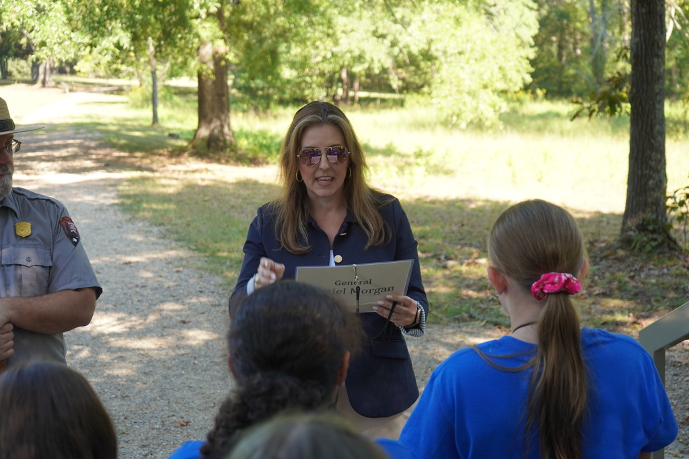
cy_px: 230
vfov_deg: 26.0
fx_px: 995
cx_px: 344
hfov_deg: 38.2
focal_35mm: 52
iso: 320
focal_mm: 52
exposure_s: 1/160
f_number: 5
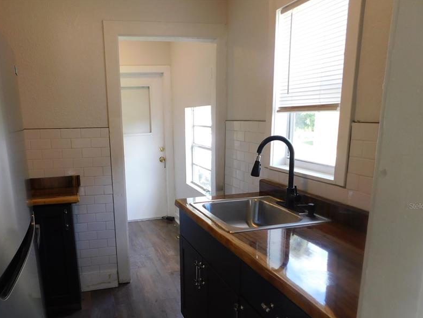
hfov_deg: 59.4
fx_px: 367
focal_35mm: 30
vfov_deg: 46.2
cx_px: 166
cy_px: 206
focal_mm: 4
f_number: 3
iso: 125
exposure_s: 1/50
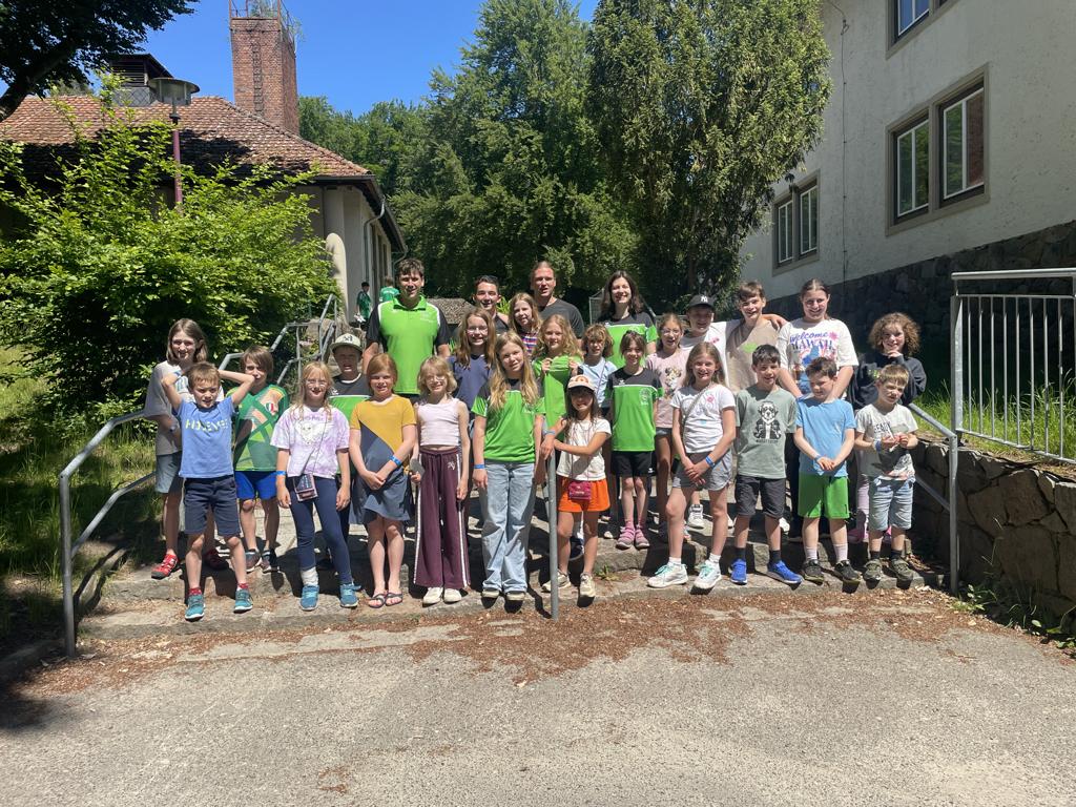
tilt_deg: -1.5
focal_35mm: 26
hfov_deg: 67.3
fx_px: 808
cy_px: 404
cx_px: 538
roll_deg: +1.6
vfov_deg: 53.1
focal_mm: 4.2
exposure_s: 1/2882
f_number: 1.6
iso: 32
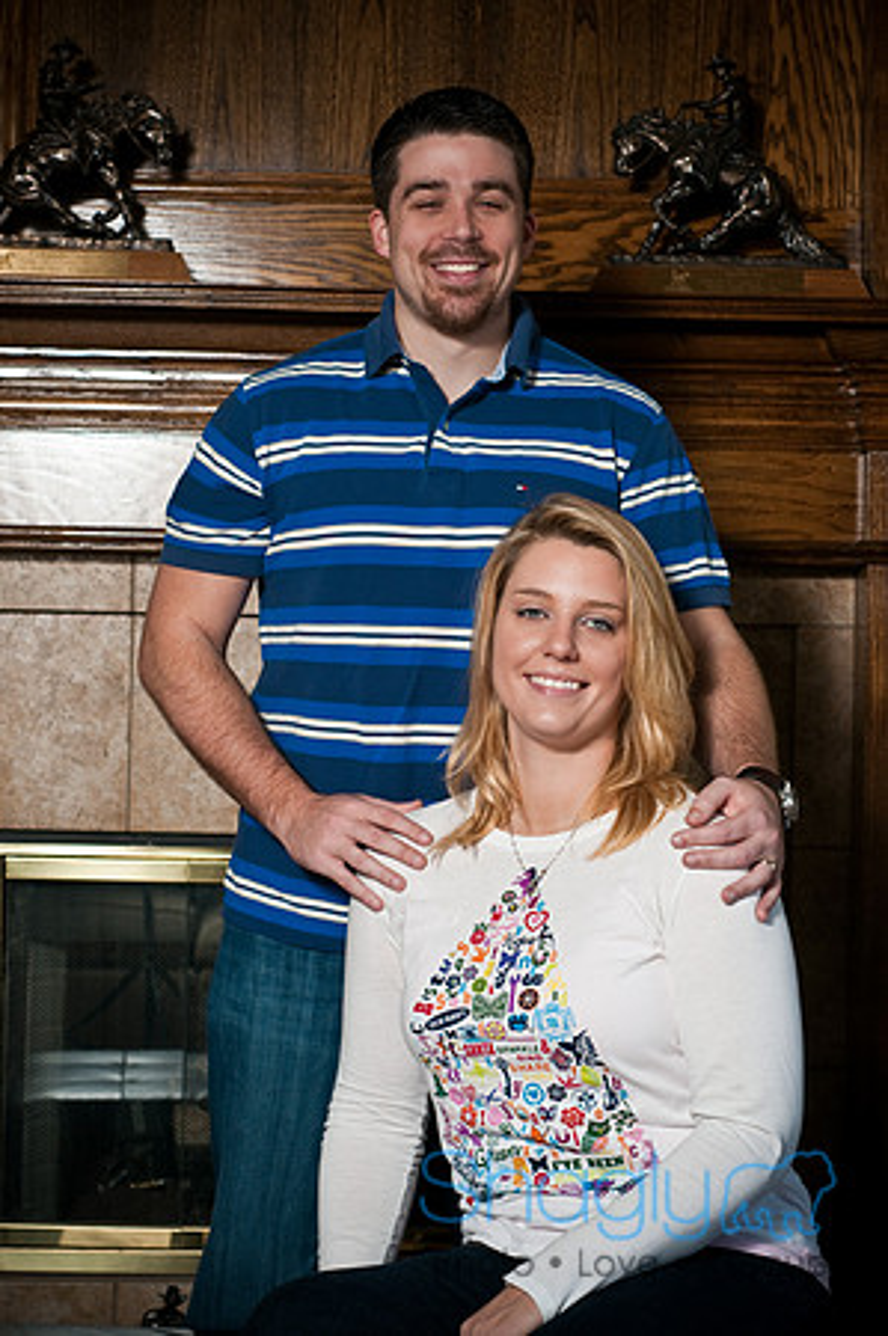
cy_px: 668
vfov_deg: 27.0
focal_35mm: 75
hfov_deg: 18.1
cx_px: 444
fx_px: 2781
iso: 100
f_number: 5.6
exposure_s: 1/200
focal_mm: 50
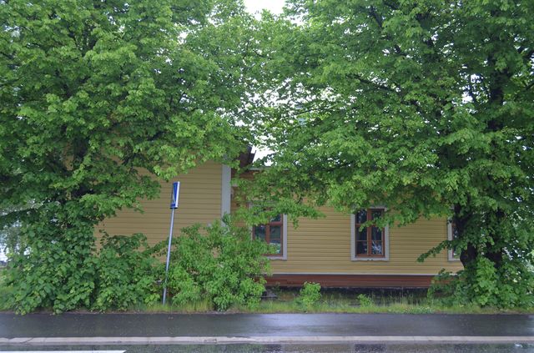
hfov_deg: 49.7
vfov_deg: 34.0
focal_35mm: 39
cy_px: 176
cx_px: 267
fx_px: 577
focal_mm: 26
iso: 200
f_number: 6.3
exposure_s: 1/160
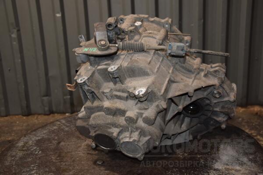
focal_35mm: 42
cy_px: 88
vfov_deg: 31.9
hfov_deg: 46.4
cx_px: 132
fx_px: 307
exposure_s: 1/60
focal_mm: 28
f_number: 5
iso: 800
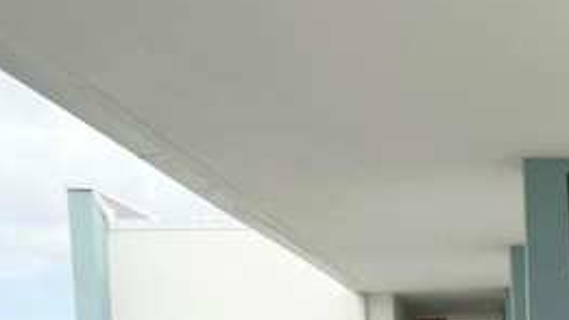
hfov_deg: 25.2
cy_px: 499
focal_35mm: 80
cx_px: 573
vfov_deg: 14.0
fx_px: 1207
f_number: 1.78
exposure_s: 1/4405
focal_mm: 6.76
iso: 80
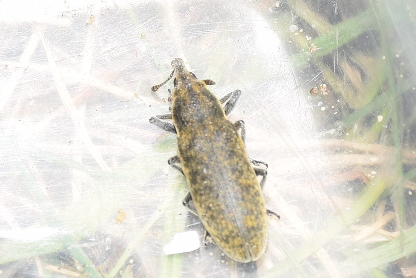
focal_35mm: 210
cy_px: 139
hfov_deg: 9.8
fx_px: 2429
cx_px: 208
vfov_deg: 6.6
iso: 100
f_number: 11
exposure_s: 1/60
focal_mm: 140
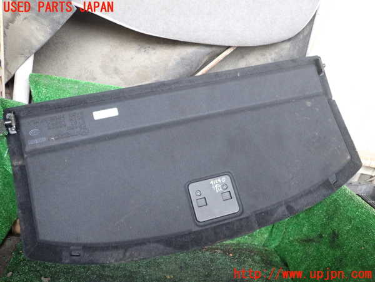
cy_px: 141
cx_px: 188
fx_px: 325
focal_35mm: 30
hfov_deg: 60.0
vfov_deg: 46.8
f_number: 2.3
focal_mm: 5.4
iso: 320
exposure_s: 1/30
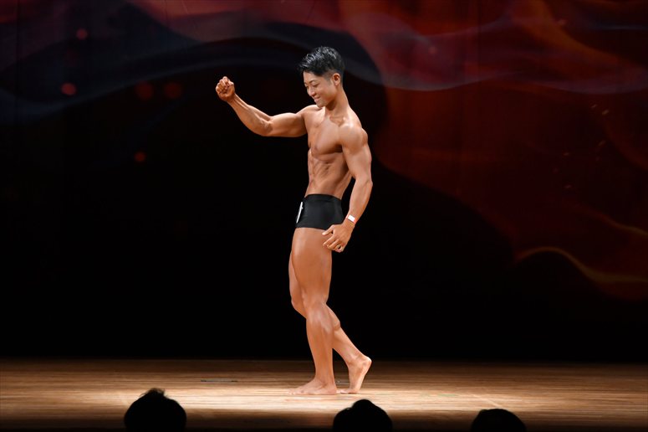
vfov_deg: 5.4
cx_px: 324
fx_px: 4588
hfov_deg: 8.1
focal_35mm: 255
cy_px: 216
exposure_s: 1/400
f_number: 5.6
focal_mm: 170
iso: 3200
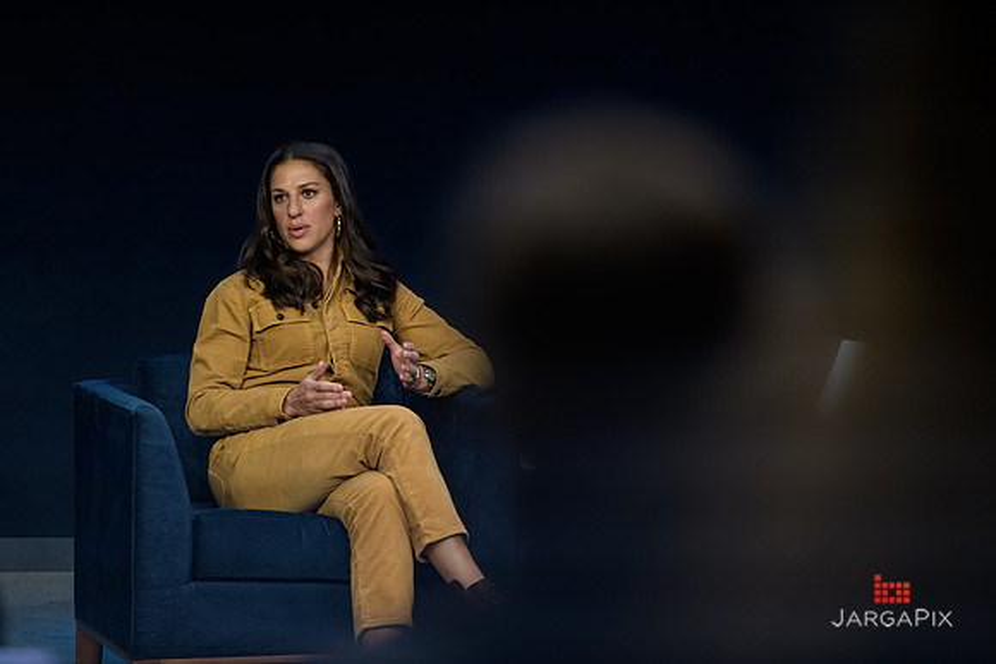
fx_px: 5534
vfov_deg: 6.9
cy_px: 332
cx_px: 498
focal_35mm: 200
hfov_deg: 10.3
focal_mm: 200
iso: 1600
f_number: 3.2
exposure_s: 1/200
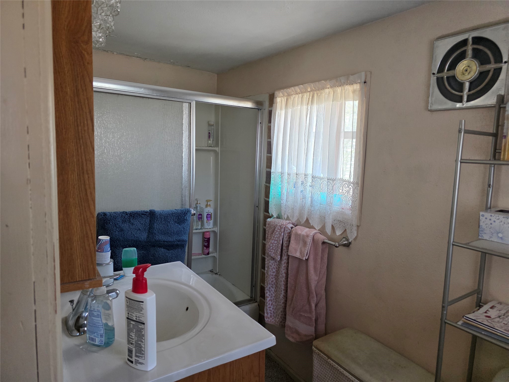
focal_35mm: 23
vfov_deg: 58.9
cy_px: 191
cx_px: 254
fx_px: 338
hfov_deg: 73.9
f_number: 1.7
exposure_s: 1/120
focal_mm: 6.3
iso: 400
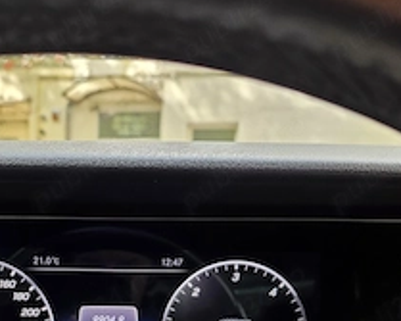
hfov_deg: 42.3
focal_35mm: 43
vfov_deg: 31.6
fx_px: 510
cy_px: 336
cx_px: 132
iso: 25
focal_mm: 6.3
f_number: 1.7
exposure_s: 1/55.2
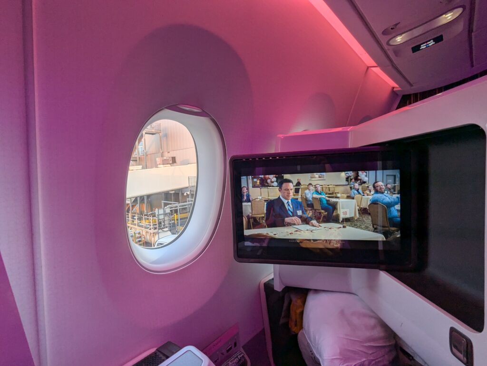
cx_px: 244
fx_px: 225
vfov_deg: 78.2
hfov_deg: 94.4
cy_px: 183
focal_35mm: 16
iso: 83
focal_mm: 2.35
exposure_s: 1/95
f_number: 2.2
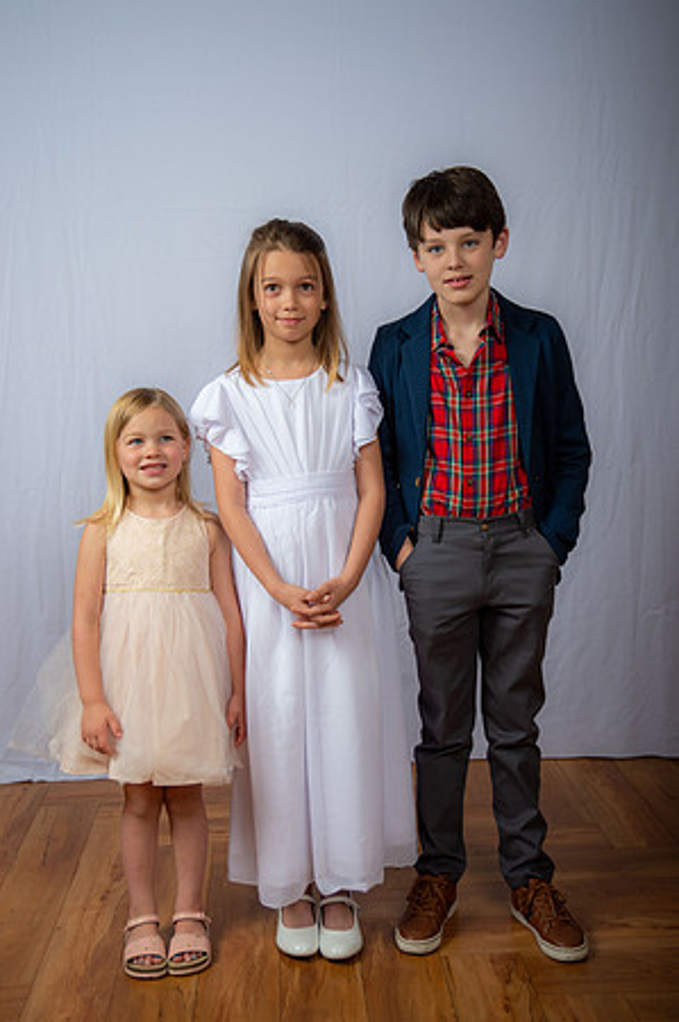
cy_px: 511
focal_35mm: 48
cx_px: 340
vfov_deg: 41.2
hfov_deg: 28.0
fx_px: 1361
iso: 250
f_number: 6.3
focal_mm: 48
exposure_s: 1/200
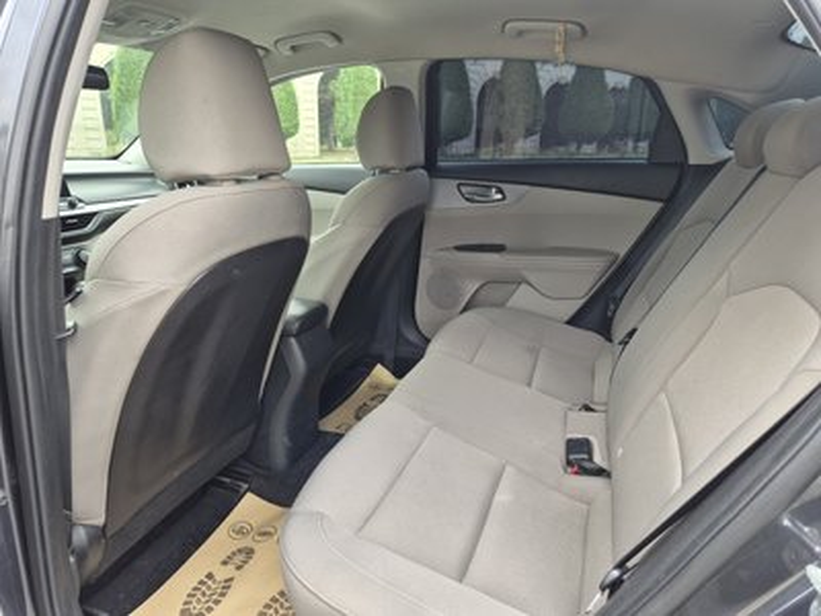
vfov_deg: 58.9
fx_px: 545
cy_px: 308
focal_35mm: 23
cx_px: 410
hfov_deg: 73.9
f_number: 1.8
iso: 50
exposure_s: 1/180
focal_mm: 5.4
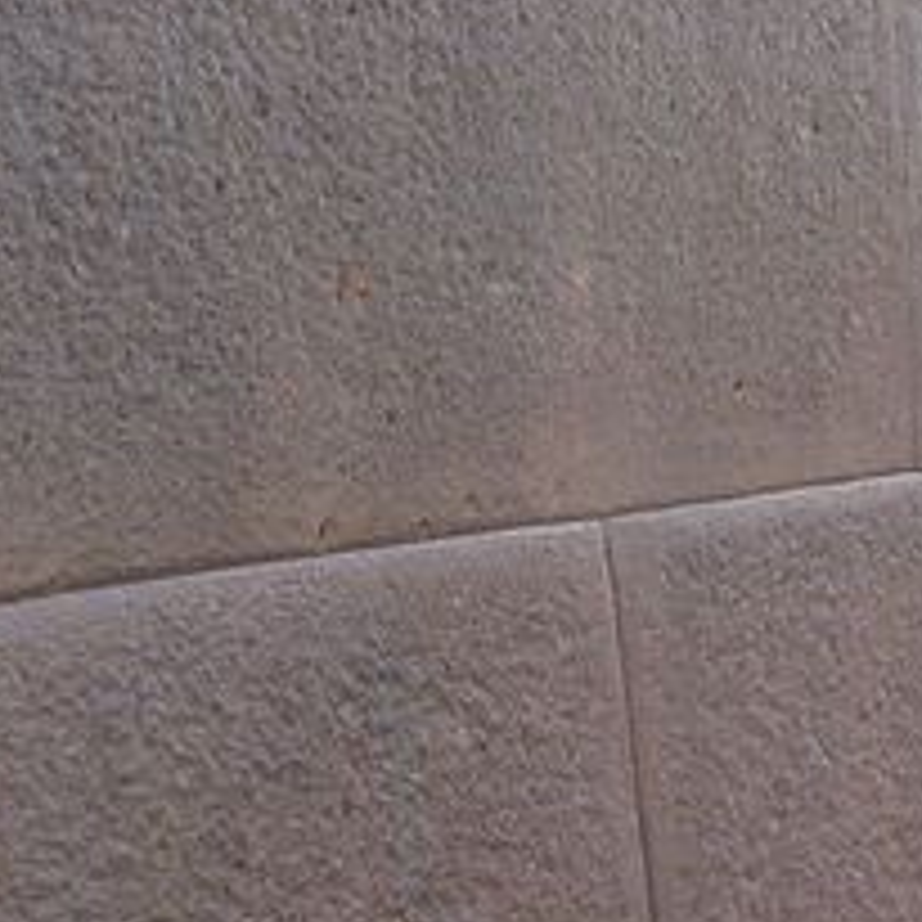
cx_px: 805
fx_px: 2802
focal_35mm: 93
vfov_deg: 18.3
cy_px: 859
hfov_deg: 18.4
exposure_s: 1/60
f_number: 3.4
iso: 160
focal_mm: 4.7
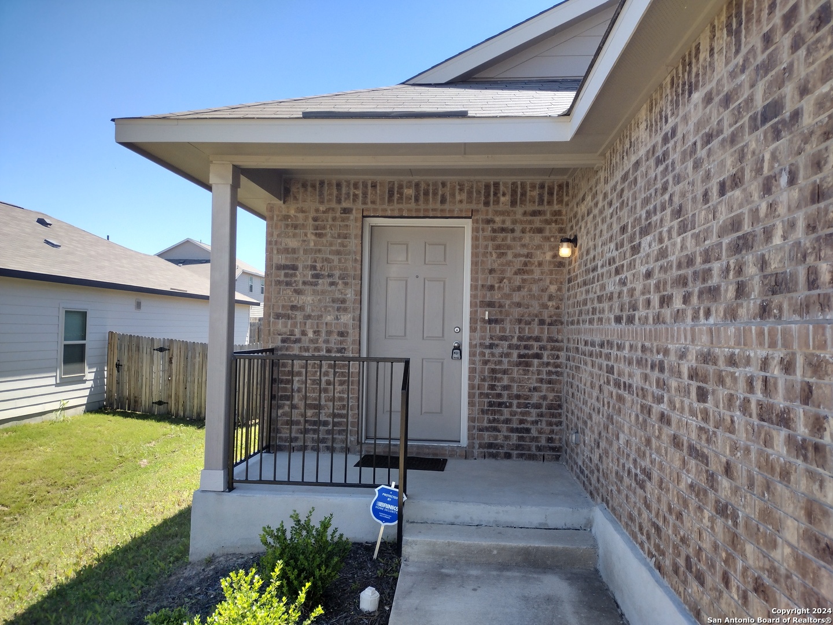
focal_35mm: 27
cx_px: 416
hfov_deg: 65.3
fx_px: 650
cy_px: 312
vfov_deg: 51.4
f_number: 1.7
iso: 100
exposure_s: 1/1263
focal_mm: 4.71
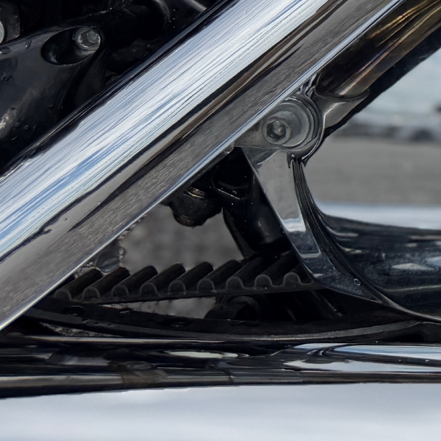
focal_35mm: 95
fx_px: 1369
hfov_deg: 14.1
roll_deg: -2.2
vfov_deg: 17.1
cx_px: 975
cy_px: -157
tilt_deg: -20.9
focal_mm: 6.76
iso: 100
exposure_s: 1/7353
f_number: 1.78
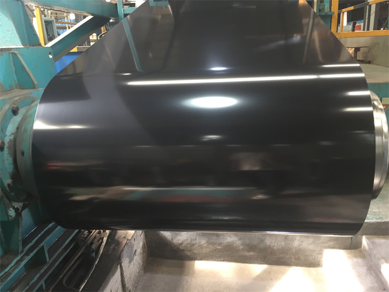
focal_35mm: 29
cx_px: 194
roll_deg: +1.5
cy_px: 146
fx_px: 326
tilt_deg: -16.8
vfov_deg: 48.2
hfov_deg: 61.7
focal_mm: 4.15
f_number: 2.2
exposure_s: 1/33
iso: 80
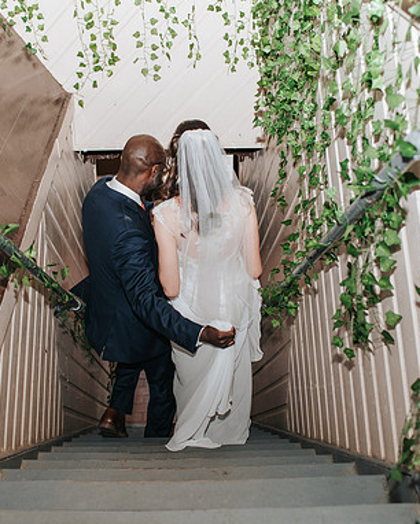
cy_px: 263
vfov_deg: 36.6
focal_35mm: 51
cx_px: 155
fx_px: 792
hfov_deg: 29.6
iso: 1000
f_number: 3.2
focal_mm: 35
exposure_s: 1/200
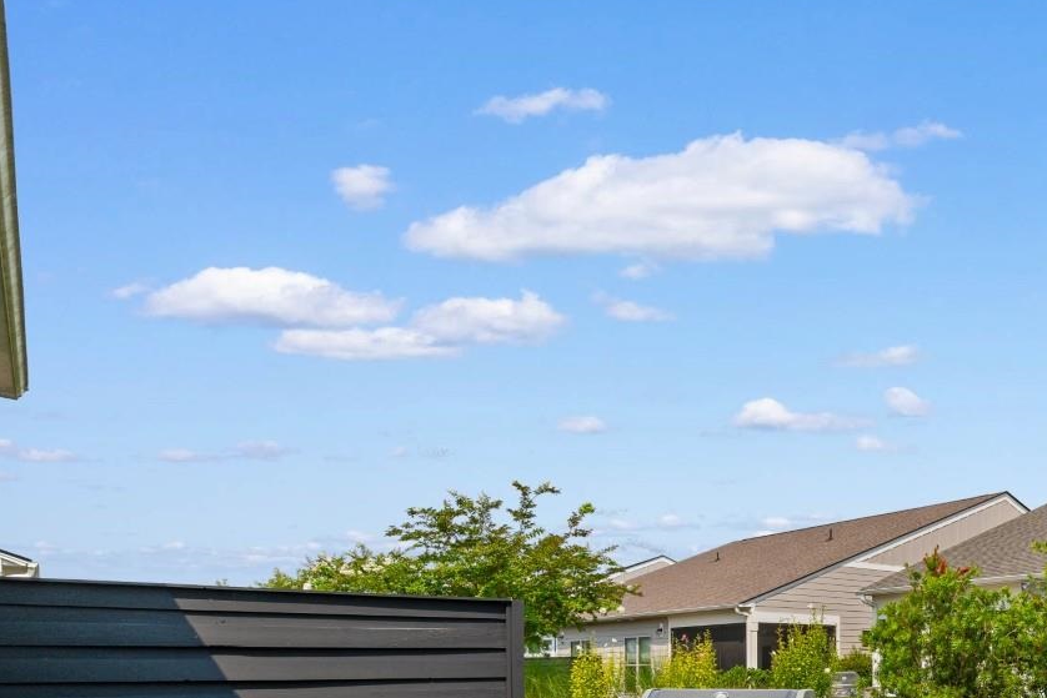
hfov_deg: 54.2
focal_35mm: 29
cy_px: 662
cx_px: 970
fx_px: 844
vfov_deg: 40.6
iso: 100
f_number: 9
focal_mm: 10
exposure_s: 1/320
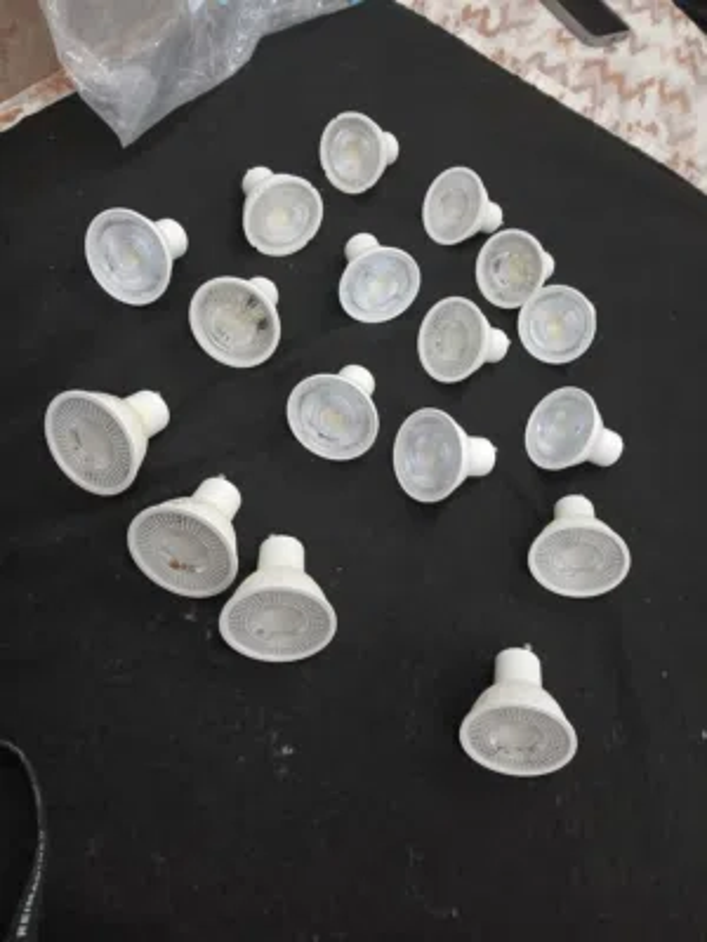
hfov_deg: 53.1
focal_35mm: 26
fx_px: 708
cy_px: 471
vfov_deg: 67.3
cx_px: 354
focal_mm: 3.98
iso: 250
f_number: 1.8
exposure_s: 1/33.3
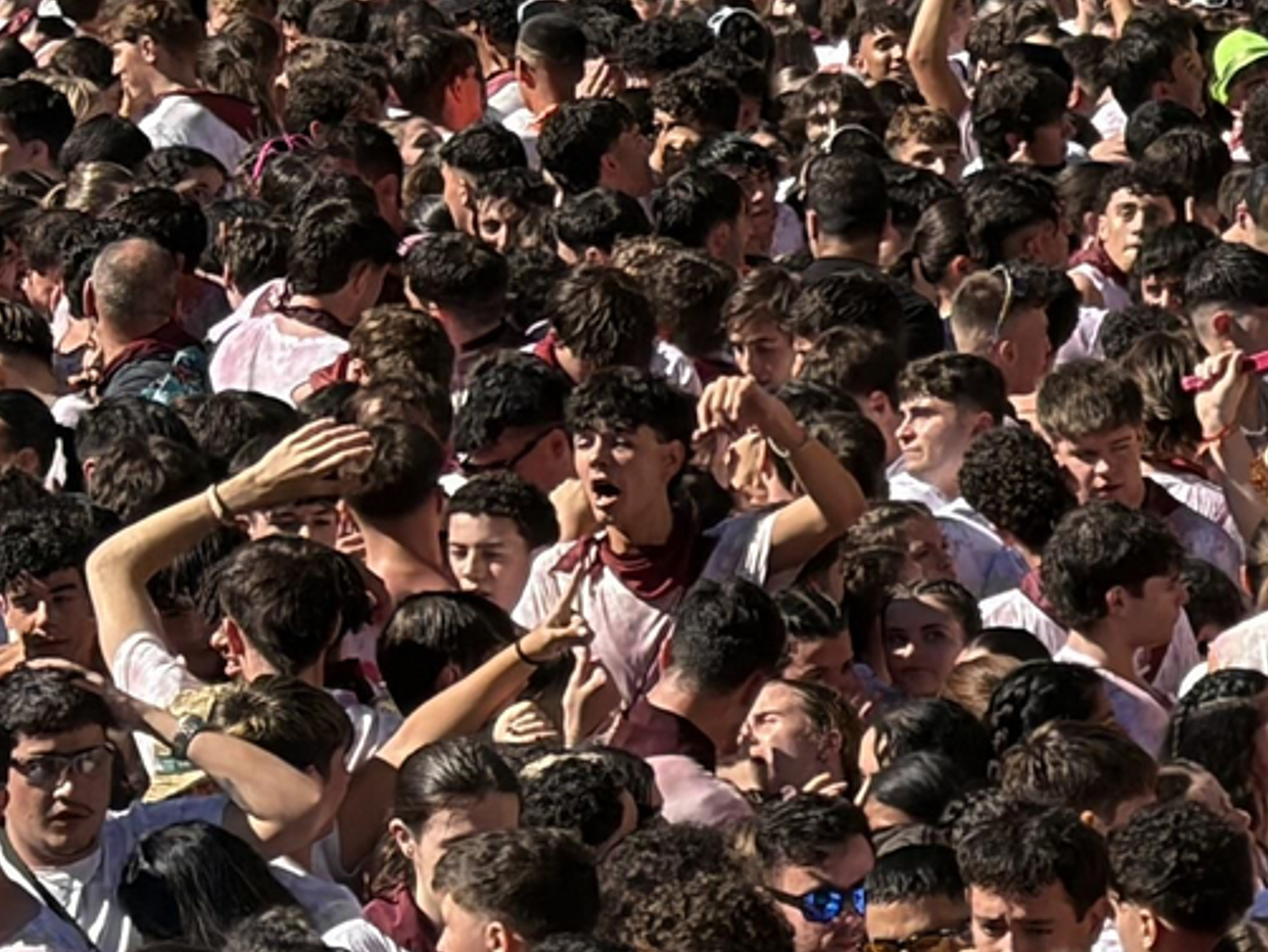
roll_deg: -0.3
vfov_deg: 7.1
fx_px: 7586
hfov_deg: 9.2
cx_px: 2208
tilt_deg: -13.3
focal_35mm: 207
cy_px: 1050
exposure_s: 1/2141
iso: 32
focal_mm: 5.96
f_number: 1.6
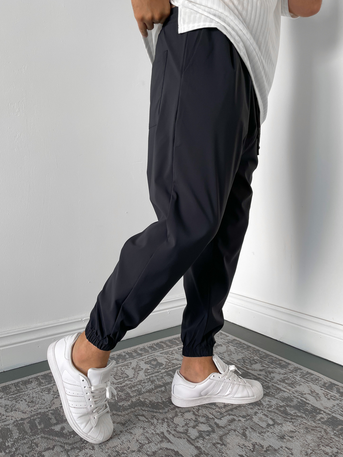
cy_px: 235
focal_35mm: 27
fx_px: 357
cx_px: 166
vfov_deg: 65.3
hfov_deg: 51.4
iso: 64
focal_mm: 4.2
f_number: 1.6
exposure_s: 1/120
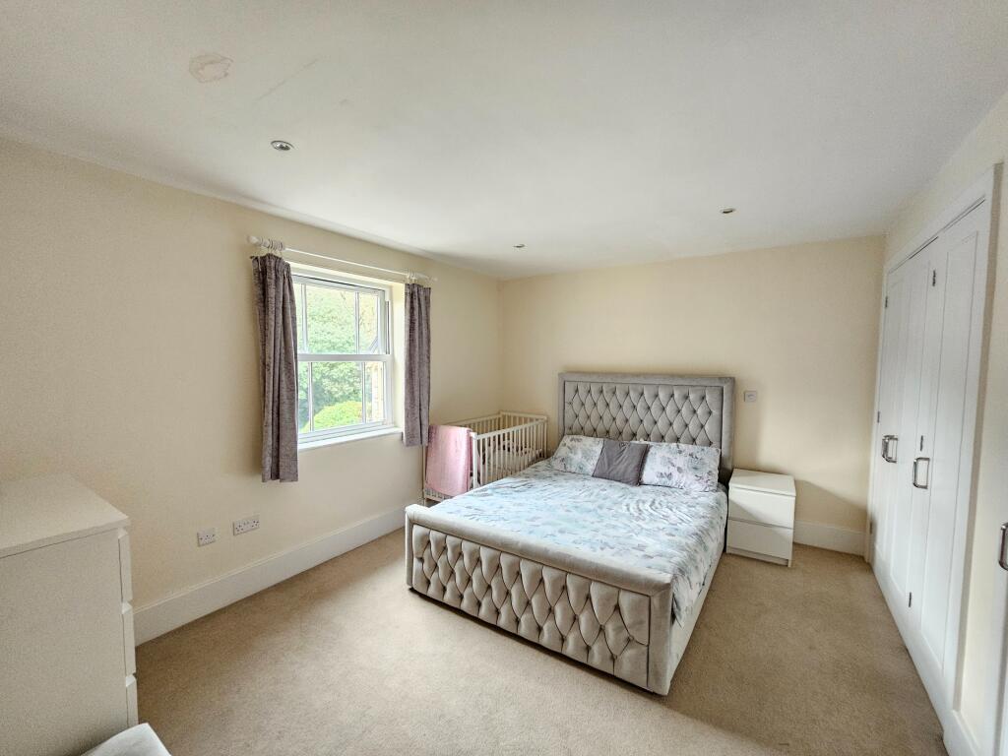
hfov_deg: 106.2
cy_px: 378
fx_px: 379
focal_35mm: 13
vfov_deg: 89.9
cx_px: 504
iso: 640
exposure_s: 1/33
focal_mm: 2.2
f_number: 2.2
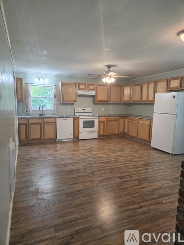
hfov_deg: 58.9
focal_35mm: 23
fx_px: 163
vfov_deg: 73.9
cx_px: 92
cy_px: 122
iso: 160
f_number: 1.8
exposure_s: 1/120
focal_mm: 5.4
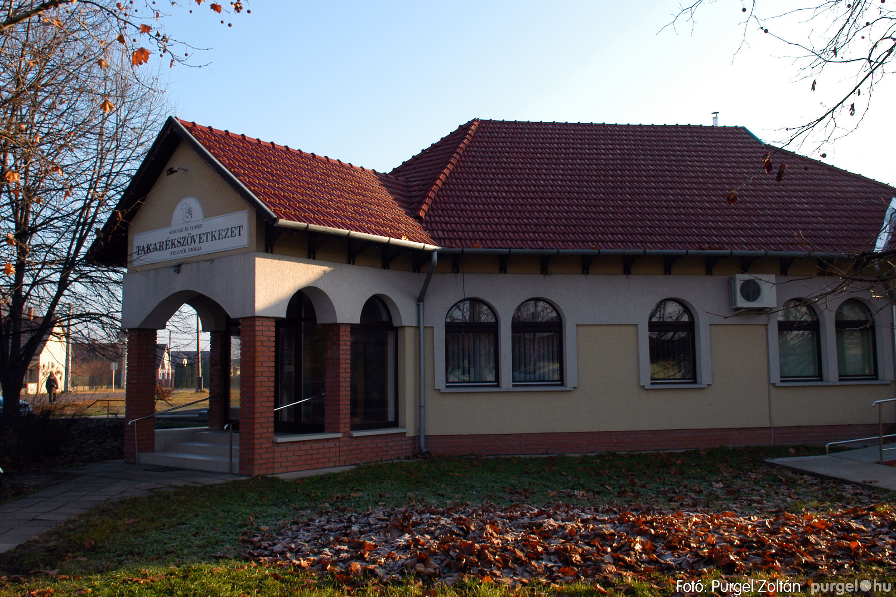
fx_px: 672
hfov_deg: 67.4
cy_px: 298
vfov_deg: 47.9
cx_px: 448
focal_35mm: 27
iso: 200
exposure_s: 1/180
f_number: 7.1
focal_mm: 18
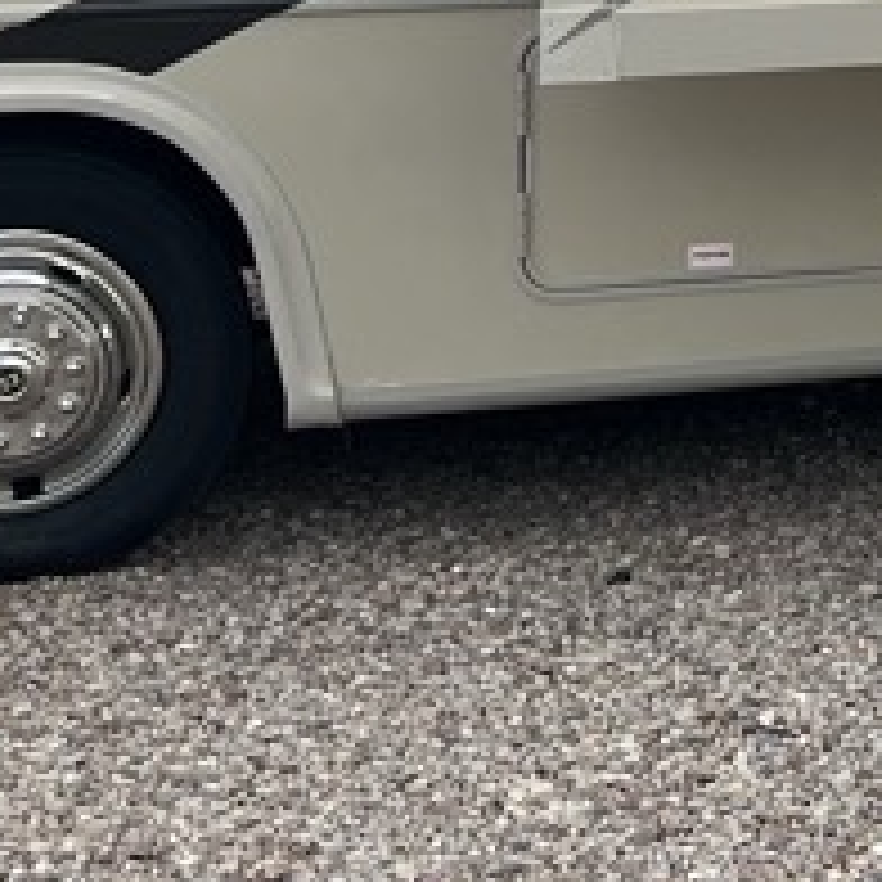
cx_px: 1449
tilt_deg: -2.0
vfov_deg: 13.8
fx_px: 3459
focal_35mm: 120
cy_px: -351
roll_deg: -0.6
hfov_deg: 13.4
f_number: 1.5
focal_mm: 5.7
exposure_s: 1/1252
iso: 50
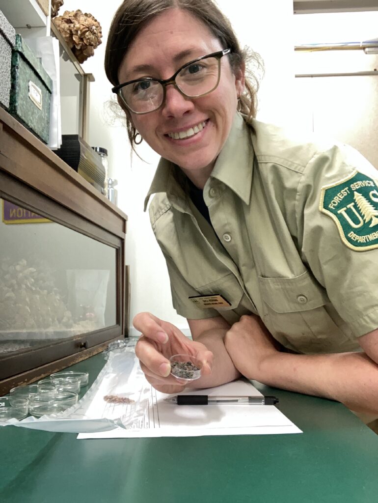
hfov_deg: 44.2
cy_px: 252
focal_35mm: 32
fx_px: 465
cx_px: 189
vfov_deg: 56.8
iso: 160
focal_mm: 2.87
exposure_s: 1/60
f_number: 2.2
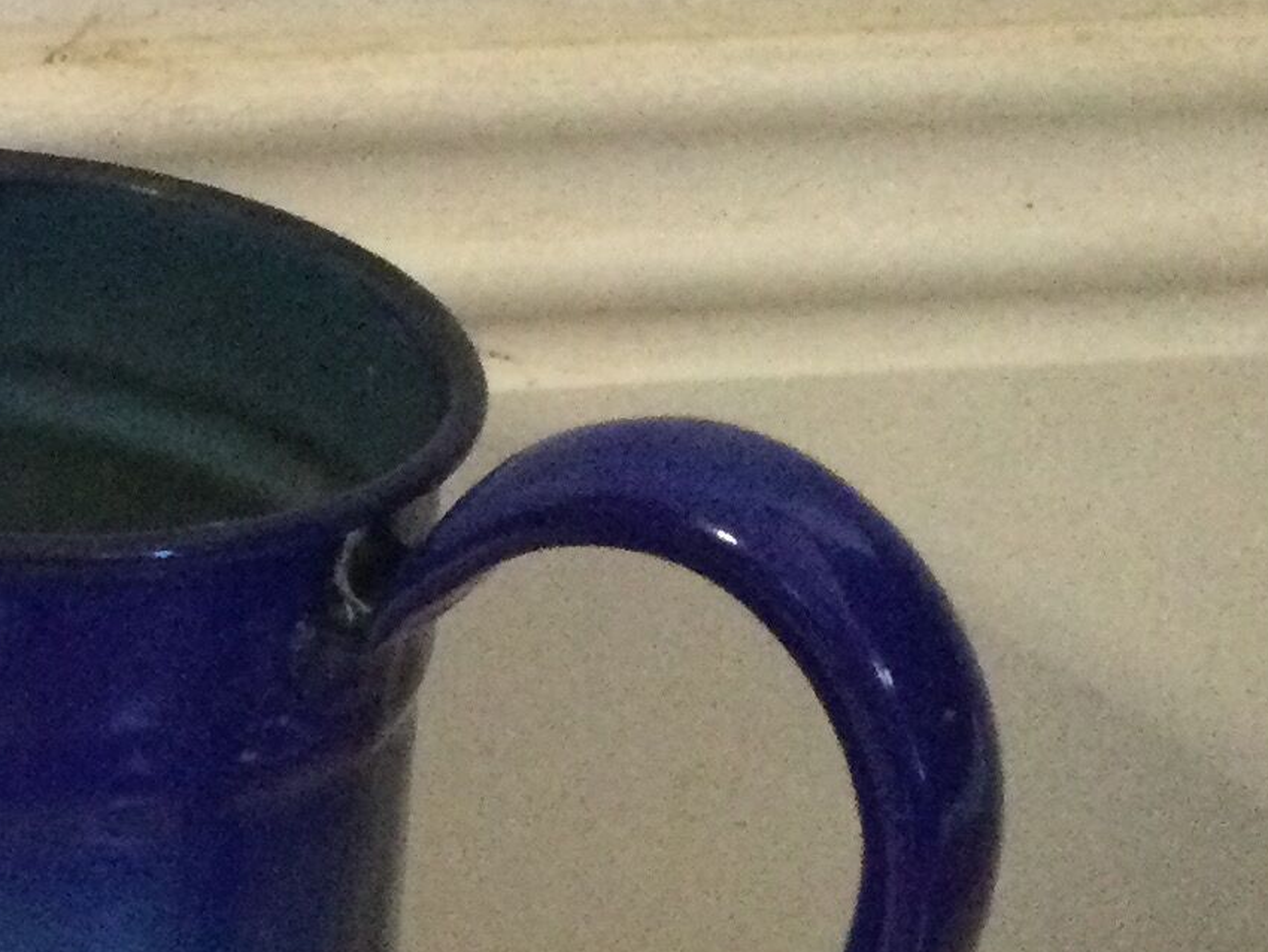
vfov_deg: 12.1
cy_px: 1191
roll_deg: -1.6
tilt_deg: -34.8
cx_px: -931
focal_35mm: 119
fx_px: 4360
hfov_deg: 14.7
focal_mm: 3.3
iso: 200
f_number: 2.4
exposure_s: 1/17
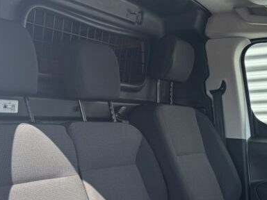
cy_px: 189
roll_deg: +1.8
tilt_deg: -7.9
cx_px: 186
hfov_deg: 36.3
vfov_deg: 26.8
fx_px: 401
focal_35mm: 52
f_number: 1.6
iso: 50
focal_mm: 5.96
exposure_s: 1/670
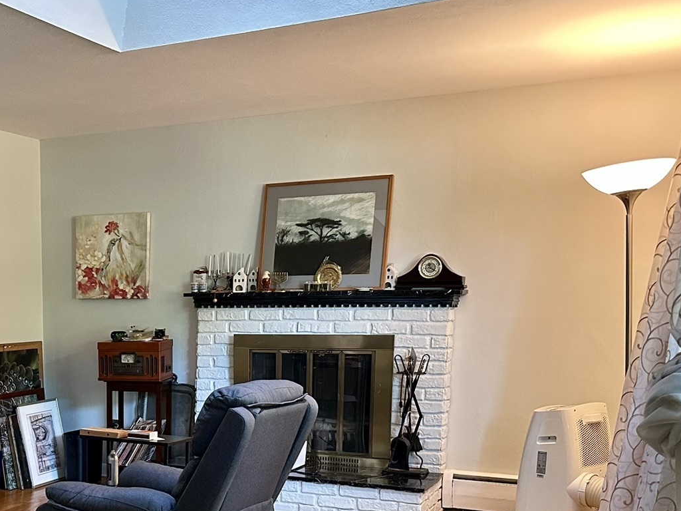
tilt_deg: -8.7
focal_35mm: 48
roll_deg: +0.2
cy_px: 450
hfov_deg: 37.4
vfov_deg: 29.2
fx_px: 944
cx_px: 84
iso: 400
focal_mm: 6.86
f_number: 1.78
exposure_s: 1/60
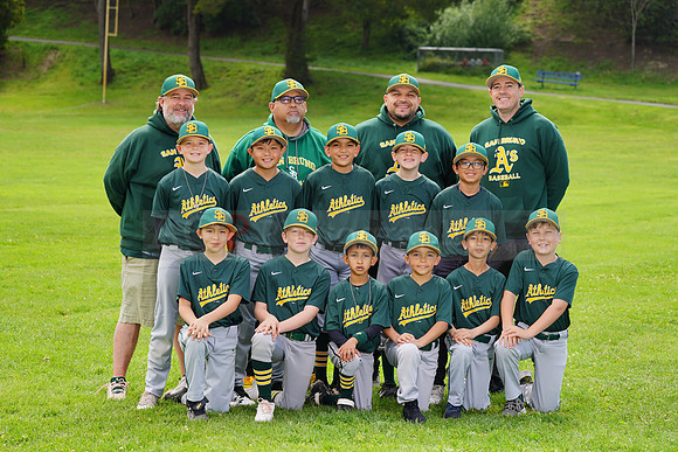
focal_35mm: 102
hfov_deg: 20.0
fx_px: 1921
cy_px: 226
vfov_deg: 13.4
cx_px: 339
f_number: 6.3
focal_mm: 102
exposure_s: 1/250
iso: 100
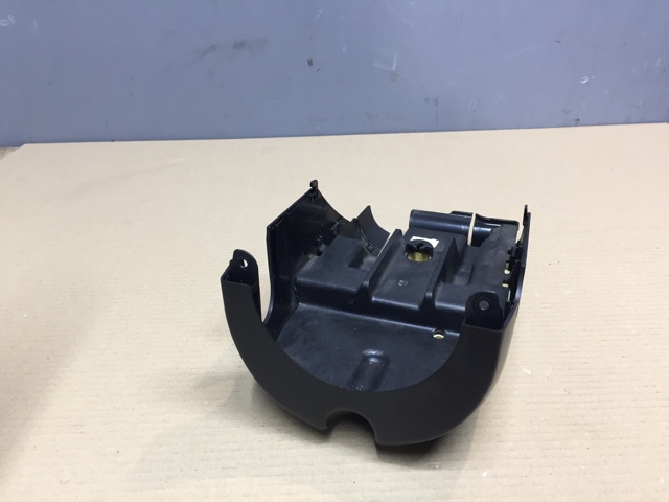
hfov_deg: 61.7
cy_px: 251
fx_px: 560
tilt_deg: -27.0
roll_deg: -1.0
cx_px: 334
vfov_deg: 48.2
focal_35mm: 29
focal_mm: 4.15
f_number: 2.2
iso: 100
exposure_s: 1/33
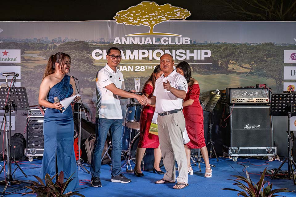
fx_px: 288
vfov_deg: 37.9
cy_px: 98
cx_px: 148
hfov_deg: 54.4
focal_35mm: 35
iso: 1400
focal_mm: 35
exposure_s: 1/200
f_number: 5.6
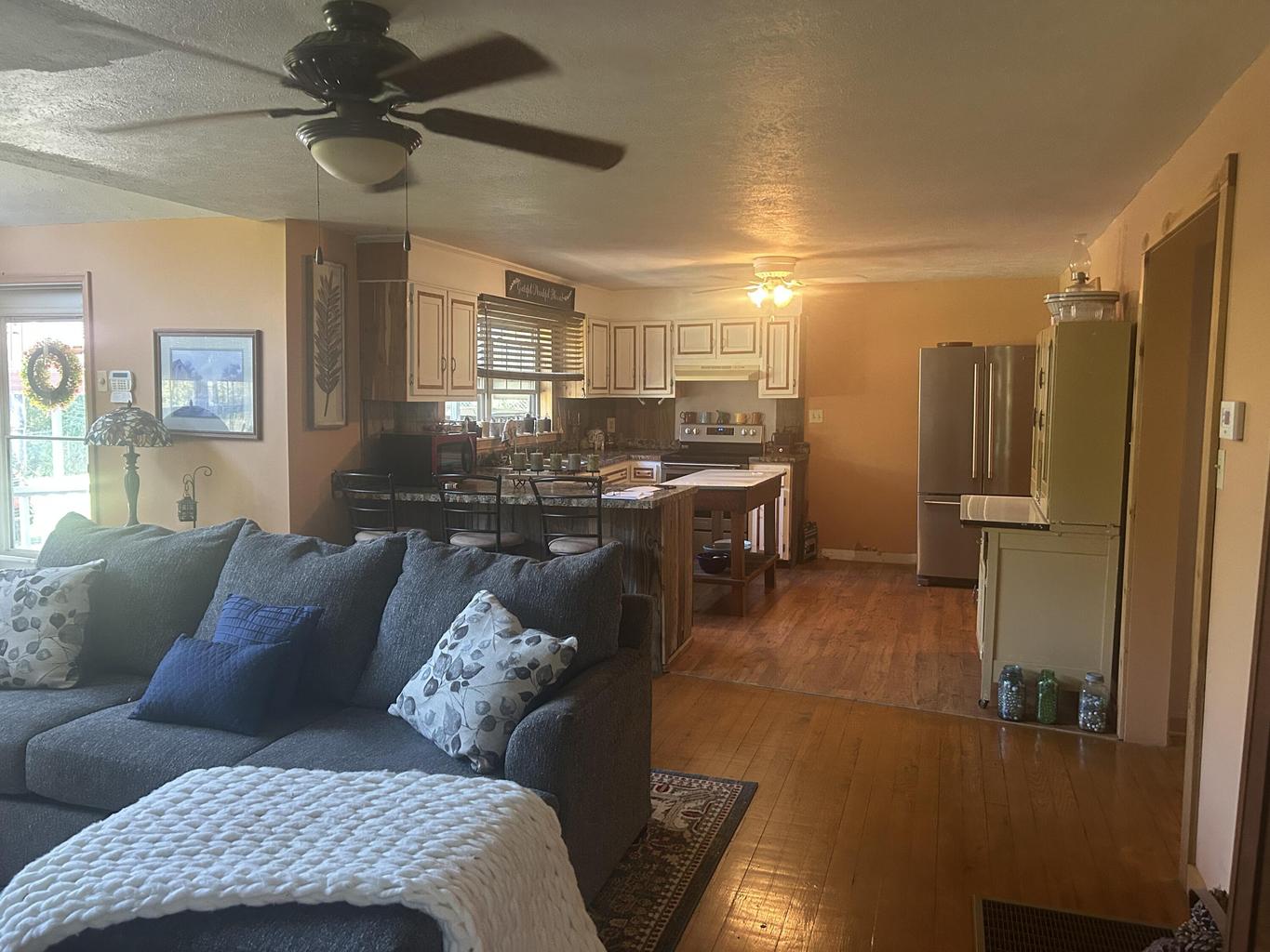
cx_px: 635
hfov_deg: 67.3
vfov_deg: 53.1
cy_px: 476
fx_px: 954
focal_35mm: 26
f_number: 1.5
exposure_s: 1/60
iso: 320
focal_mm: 5.7
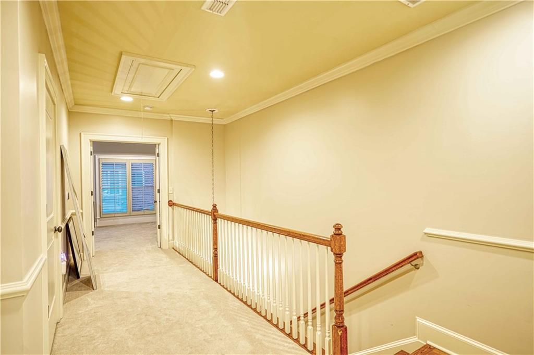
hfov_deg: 86.9
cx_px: 267
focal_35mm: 19
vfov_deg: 64.5
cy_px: 178
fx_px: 282
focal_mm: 19
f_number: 4
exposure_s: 1
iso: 100
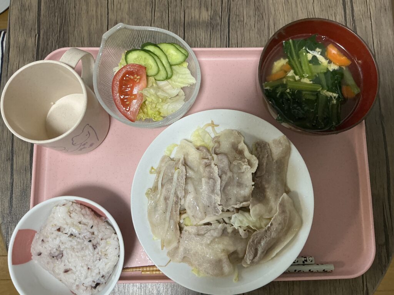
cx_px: 197
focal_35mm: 28
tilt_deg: -81.2
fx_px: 319
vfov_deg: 49.7
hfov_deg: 63.4
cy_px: 148
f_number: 1.8
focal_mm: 3
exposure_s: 1/60
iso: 100
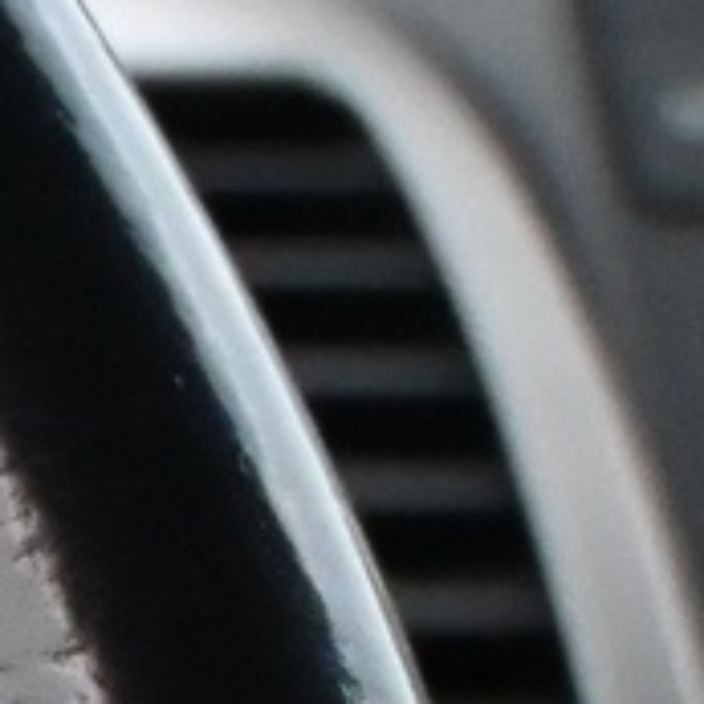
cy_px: 1709
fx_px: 8375
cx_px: -1685
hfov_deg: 4.5
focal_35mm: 364
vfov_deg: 4.7
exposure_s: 1/60
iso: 4500
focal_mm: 30.5
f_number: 4.8
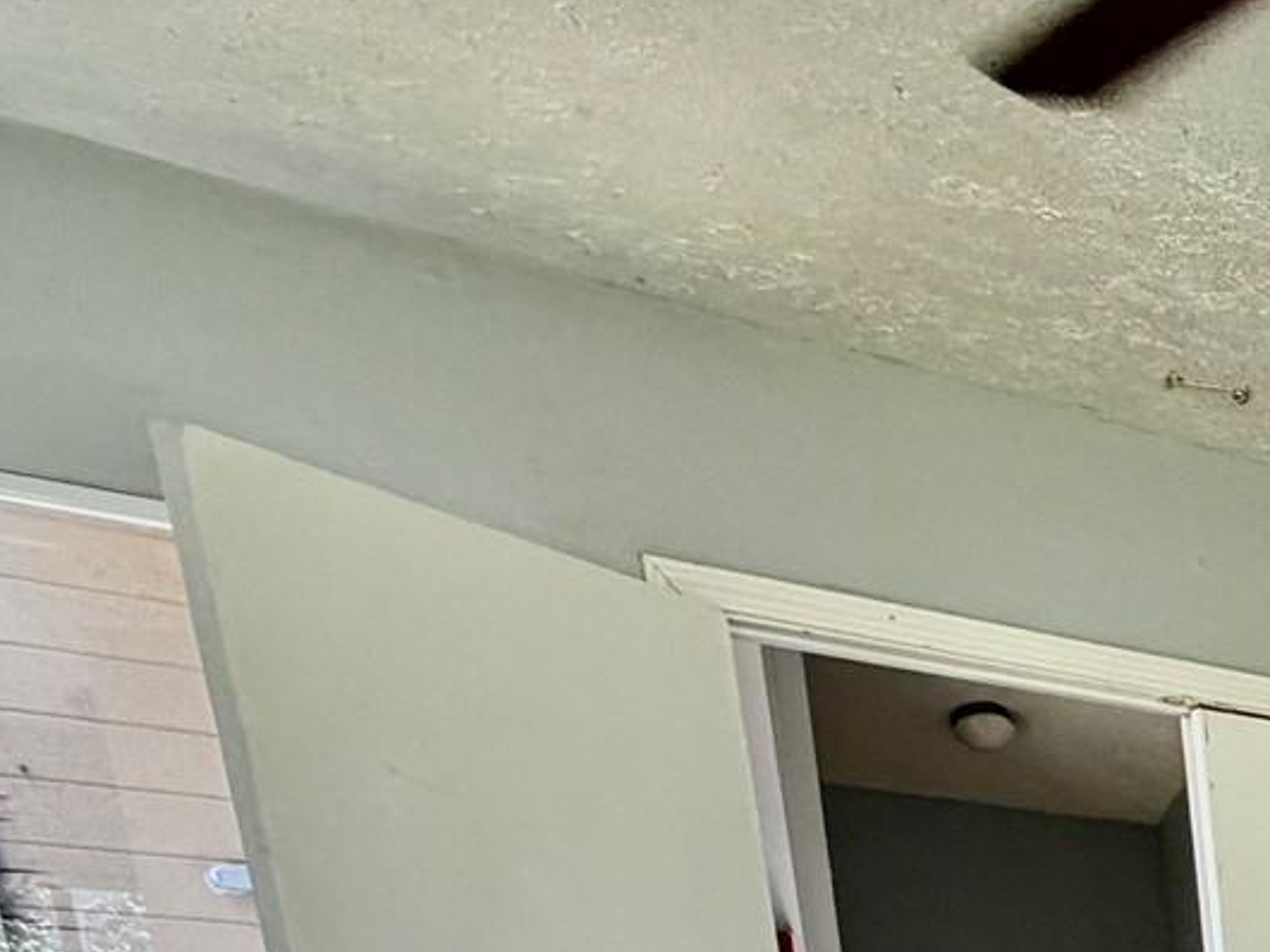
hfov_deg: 25.5
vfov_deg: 19.7
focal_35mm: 54
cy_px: 1729
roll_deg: +0.3
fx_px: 1981
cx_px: 1964
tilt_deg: -16.4
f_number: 2.2
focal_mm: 2.22
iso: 125
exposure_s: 1/120
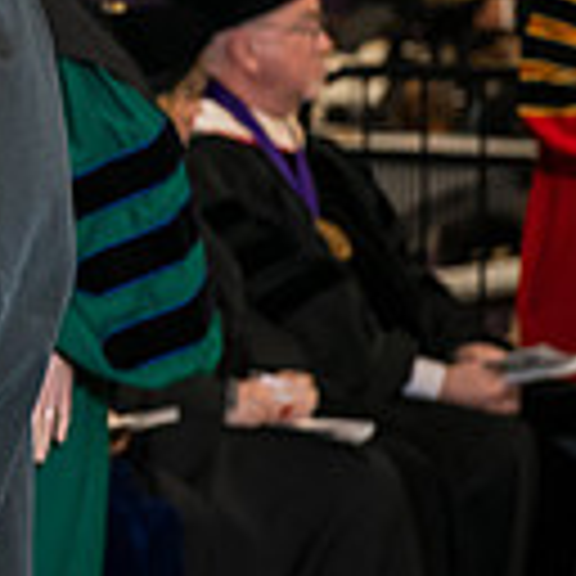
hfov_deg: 6.3
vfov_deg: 6.5
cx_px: -670
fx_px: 5083
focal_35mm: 270
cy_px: -56
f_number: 5
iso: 2000
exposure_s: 1/200
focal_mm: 70
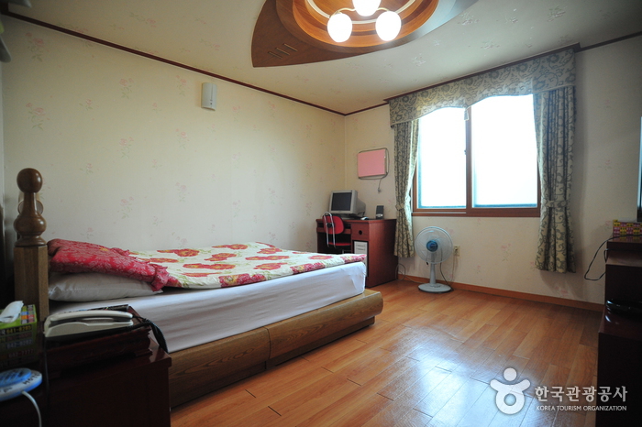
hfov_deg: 93.3
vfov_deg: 70.4
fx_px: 303
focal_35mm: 17
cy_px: 214
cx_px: 321
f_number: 4
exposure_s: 1/100
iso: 1600
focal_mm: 17
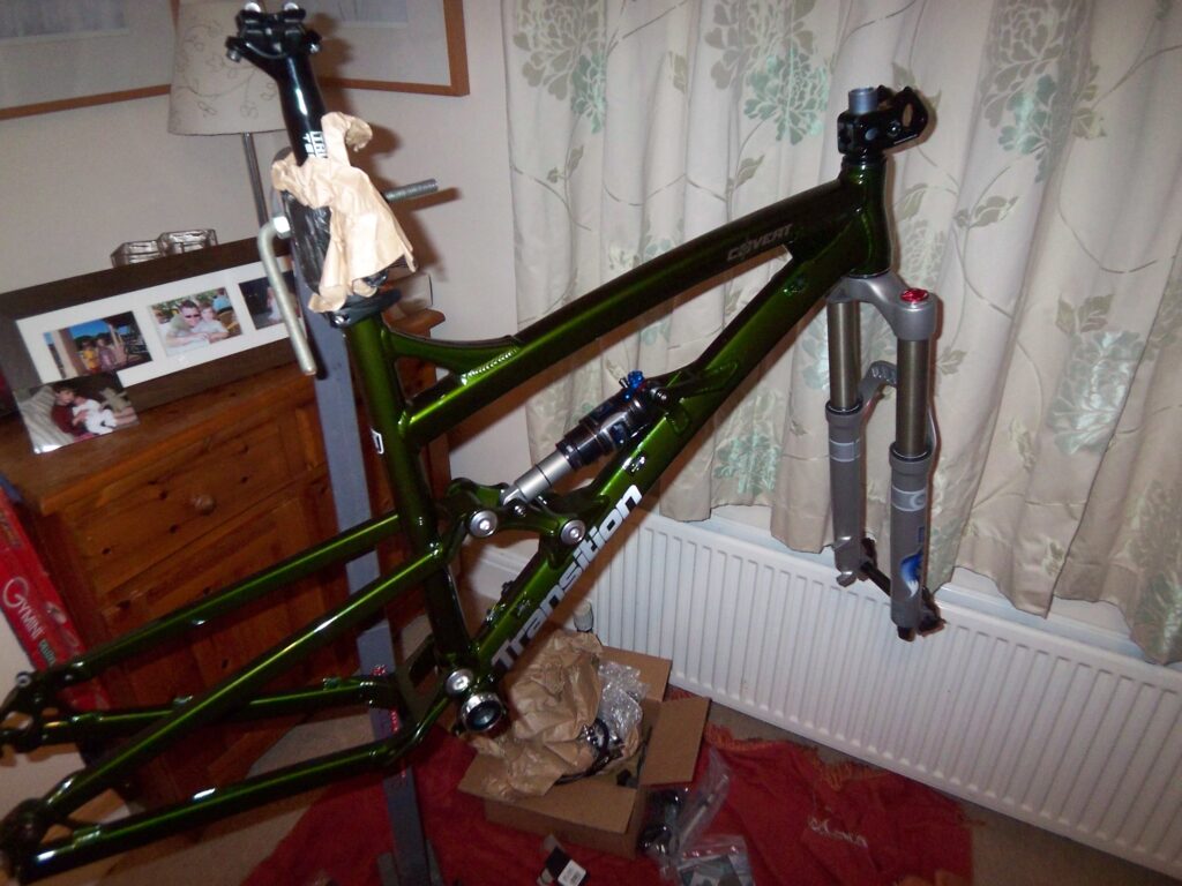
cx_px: 591
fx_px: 785
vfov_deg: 58.9
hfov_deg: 73.9
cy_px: 443
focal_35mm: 23
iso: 200
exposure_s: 1/30
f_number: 2.8
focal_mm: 3.8
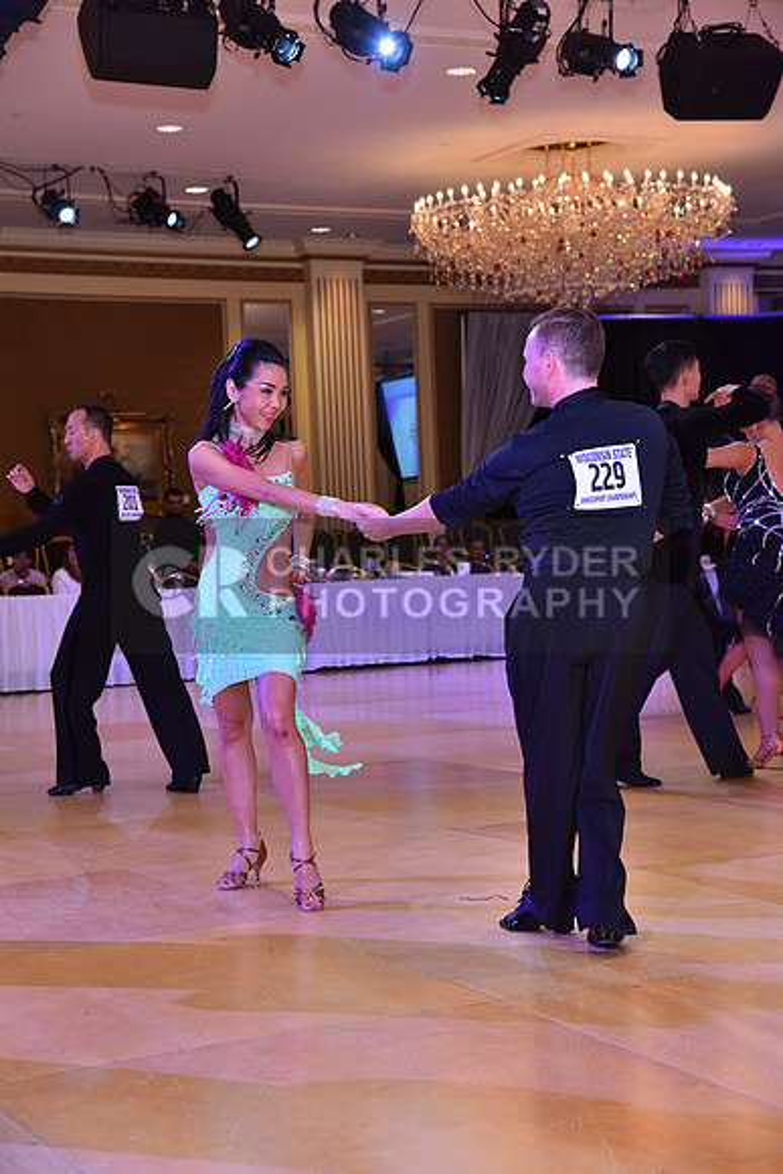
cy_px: 587
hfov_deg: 20.9
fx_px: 2119
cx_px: 392
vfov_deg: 31.0
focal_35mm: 65
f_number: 5
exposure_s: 1/250
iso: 1600
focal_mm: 65
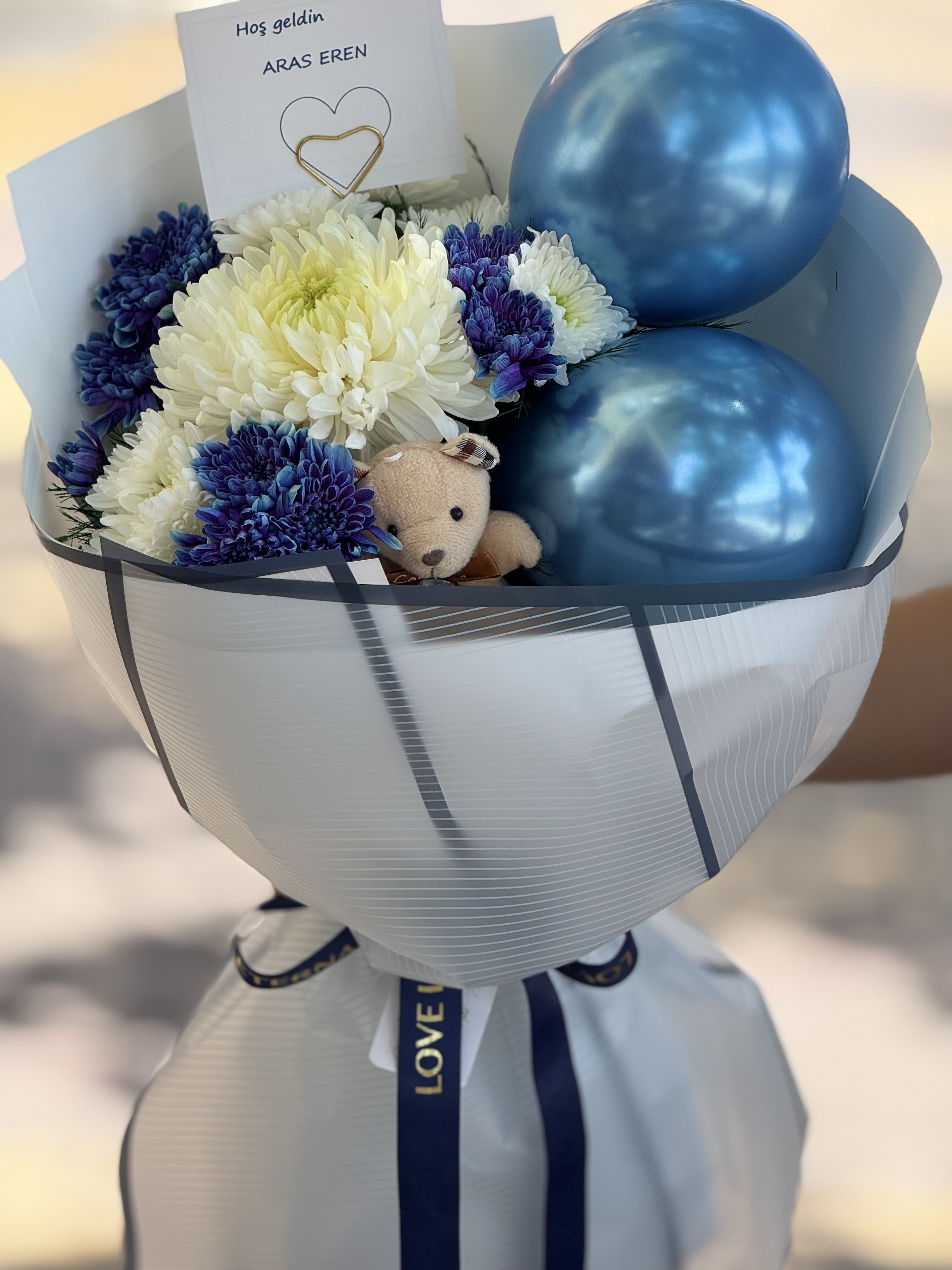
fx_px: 4400
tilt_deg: -15.0
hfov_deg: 12.3
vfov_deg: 16.4
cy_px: 635
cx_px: 476
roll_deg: -0.9
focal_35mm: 120
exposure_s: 1/572
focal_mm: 15.66
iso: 50
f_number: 2.8
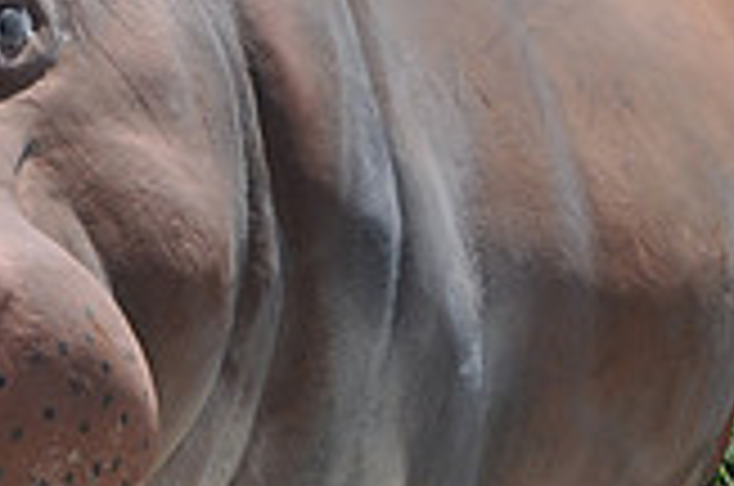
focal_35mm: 213
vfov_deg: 6.4
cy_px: 326
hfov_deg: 9.6
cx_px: -5
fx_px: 4334
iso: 200
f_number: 7.1
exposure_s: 1/200
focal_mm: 40
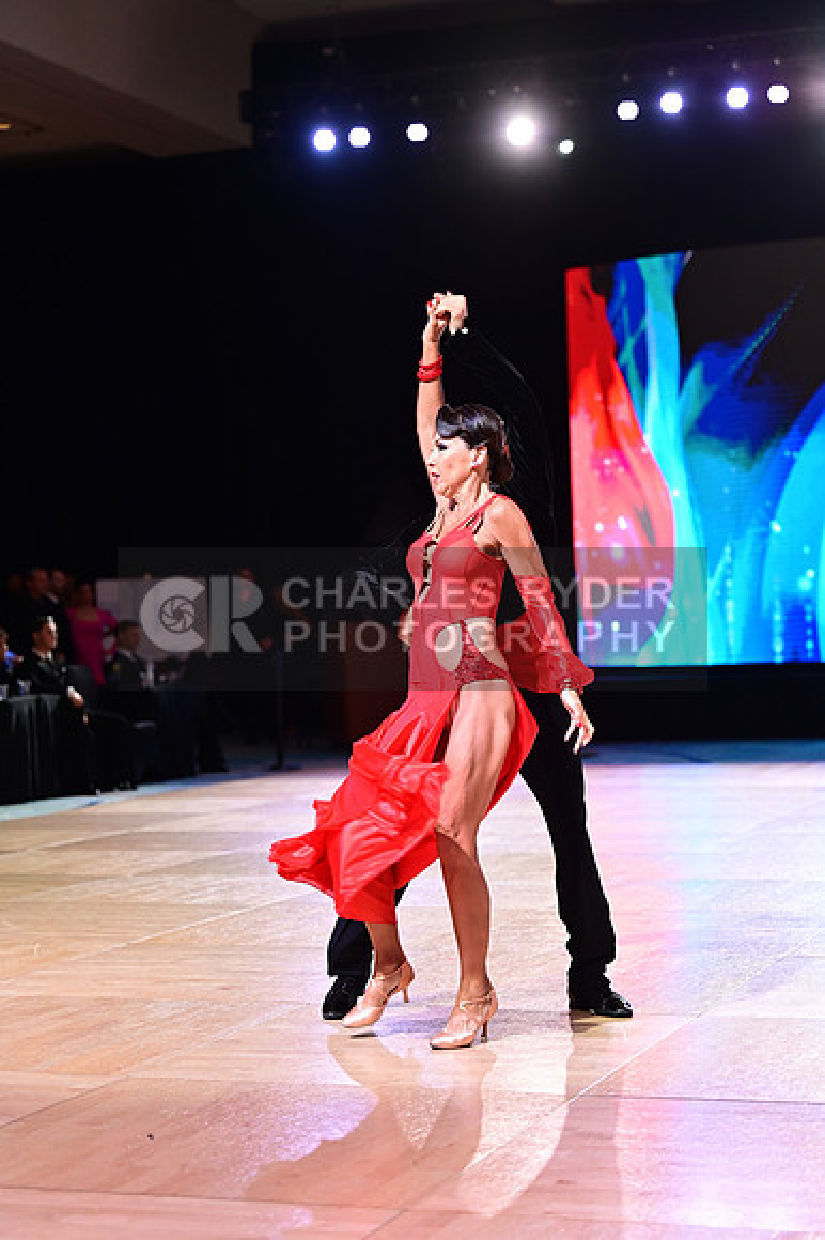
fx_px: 2409
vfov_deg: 28.9
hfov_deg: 19.4
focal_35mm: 70
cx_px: 412
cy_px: 620
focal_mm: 70
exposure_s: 1/400
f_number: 2.8
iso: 1600
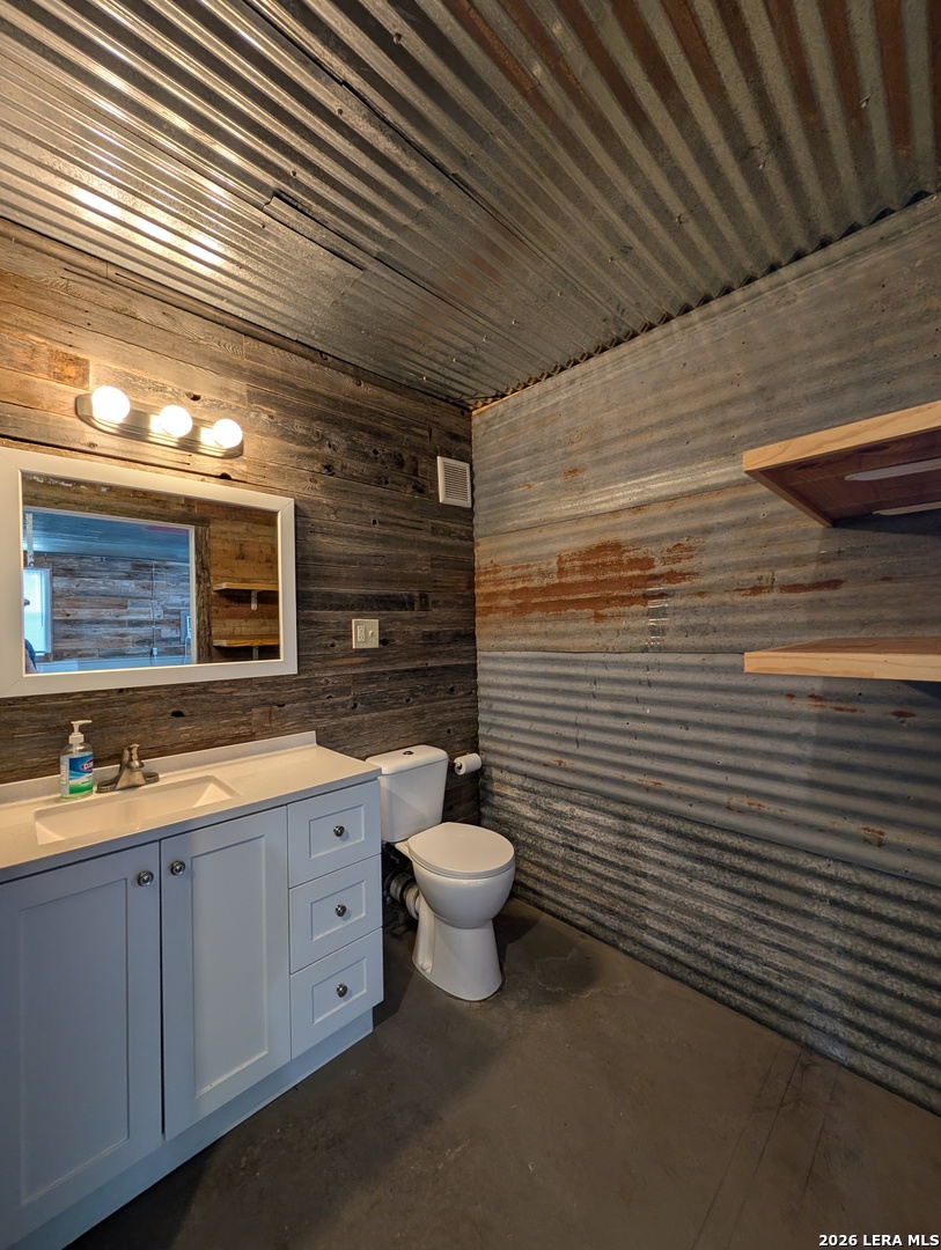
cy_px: 625
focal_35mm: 12
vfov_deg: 110.5
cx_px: 470
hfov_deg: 94.6
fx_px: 434
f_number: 1.7
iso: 87
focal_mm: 2.02
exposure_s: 1/60
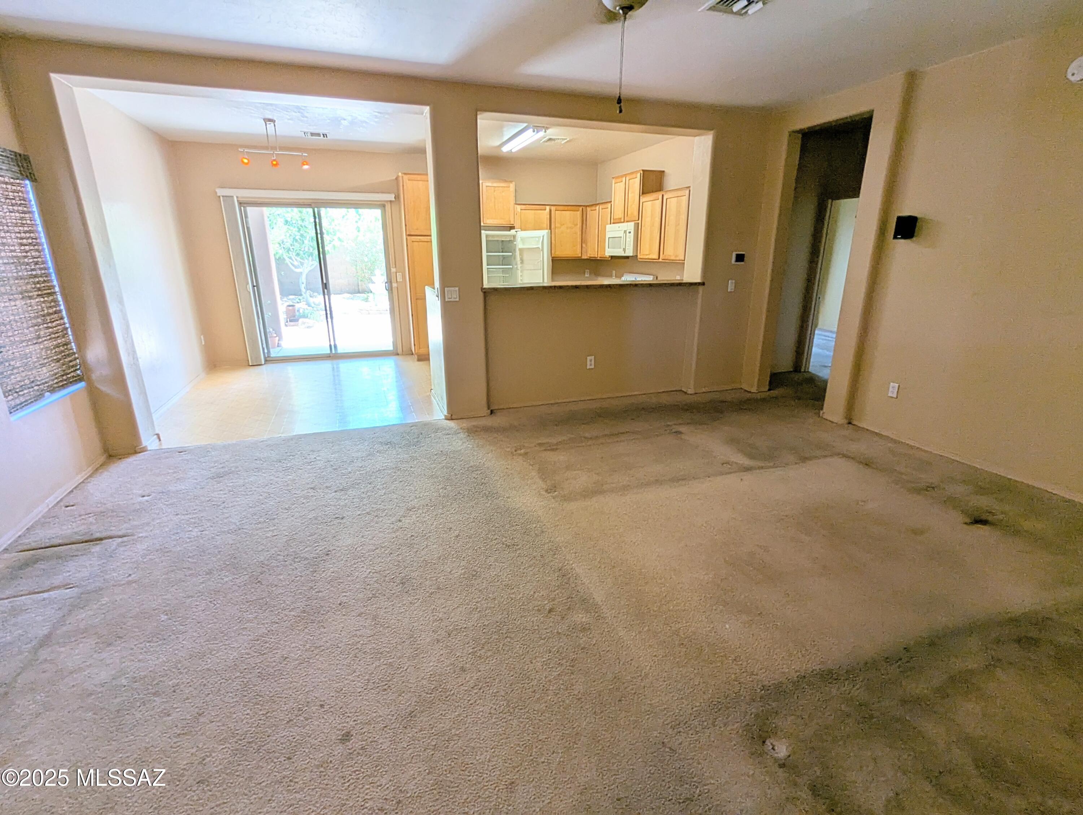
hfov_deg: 94.4
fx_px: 501
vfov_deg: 78.2
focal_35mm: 16
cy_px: 408
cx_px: 542
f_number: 2.2
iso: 78
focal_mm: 2.35
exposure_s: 1/62.1
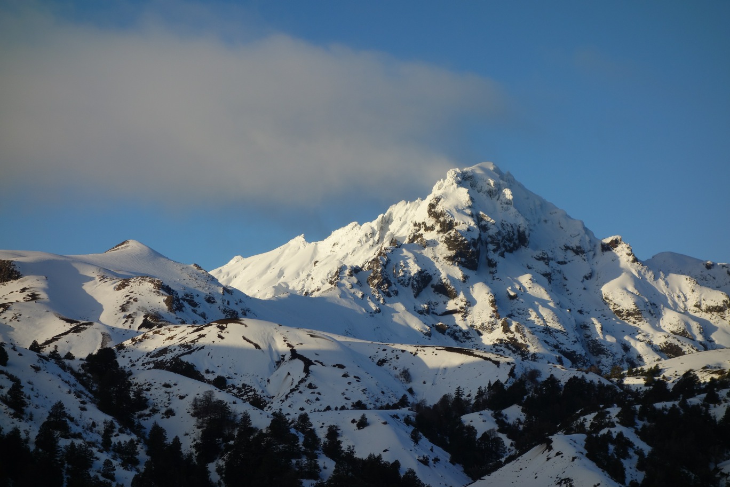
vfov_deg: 13.7
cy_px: 244
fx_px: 2028
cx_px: 365
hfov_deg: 20.4
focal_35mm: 100
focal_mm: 37.1
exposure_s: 1/500
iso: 125
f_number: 5.6
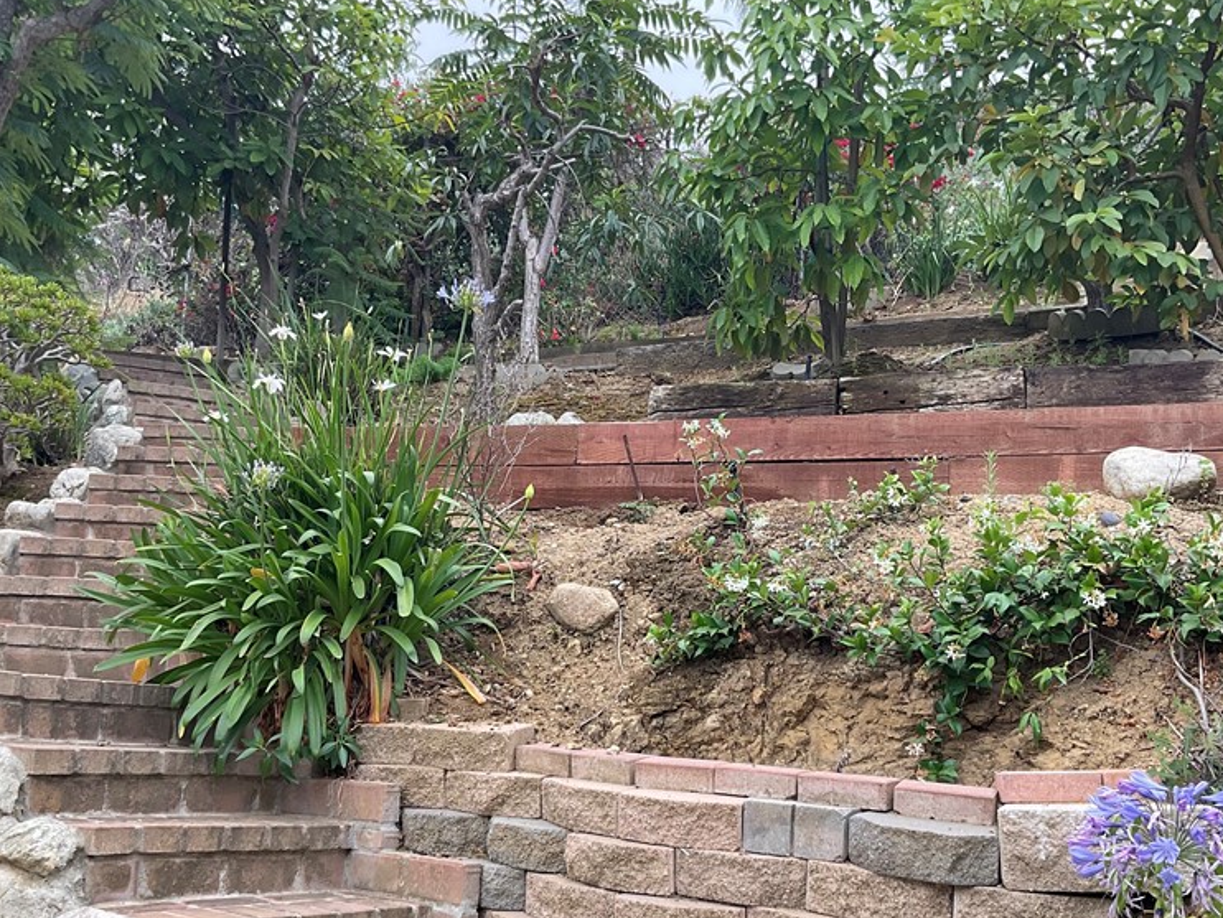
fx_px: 1414
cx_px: 646
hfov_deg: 46.8
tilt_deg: +7.8
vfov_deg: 35.8
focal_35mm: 40
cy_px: 554
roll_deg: -2.1
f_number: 1.8
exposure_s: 1/344
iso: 16
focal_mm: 3
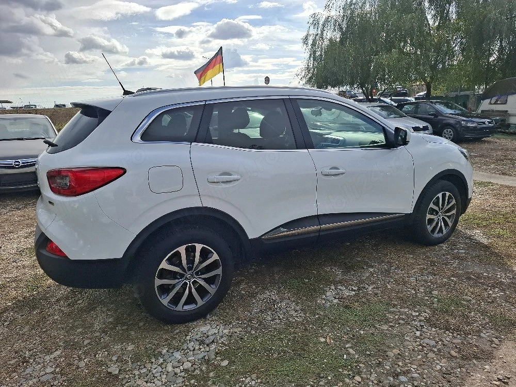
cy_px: 194
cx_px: 258
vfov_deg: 58.9
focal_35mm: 23
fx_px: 343
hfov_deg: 73.9
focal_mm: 5.54
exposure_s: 1/2500
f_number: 1.8
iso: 50
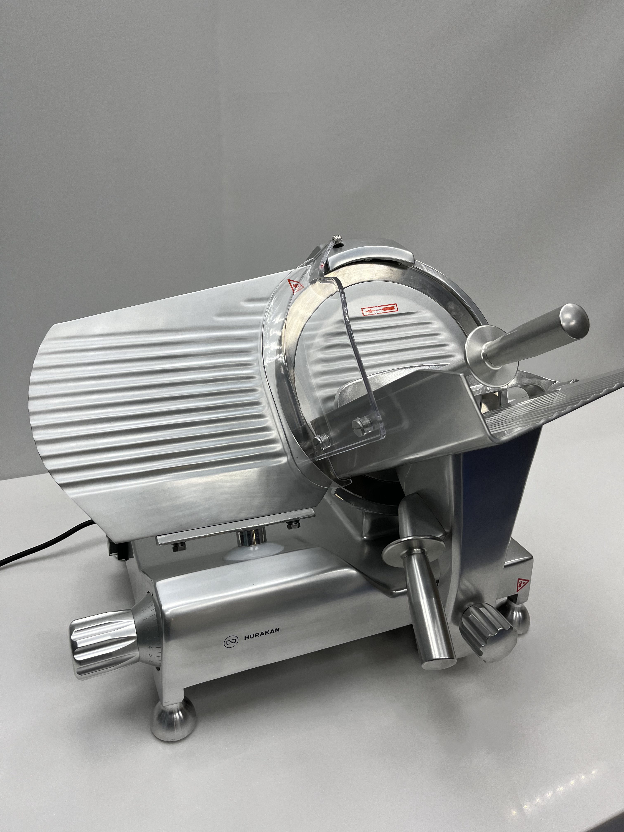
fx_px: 625
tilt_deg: -25.4
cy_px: 416
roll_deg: -2.6
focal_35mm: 26
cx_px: 312
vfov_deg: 67.3
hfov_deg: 53.1
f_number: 1.6
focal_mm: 5.1
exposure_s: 1/196
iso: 40
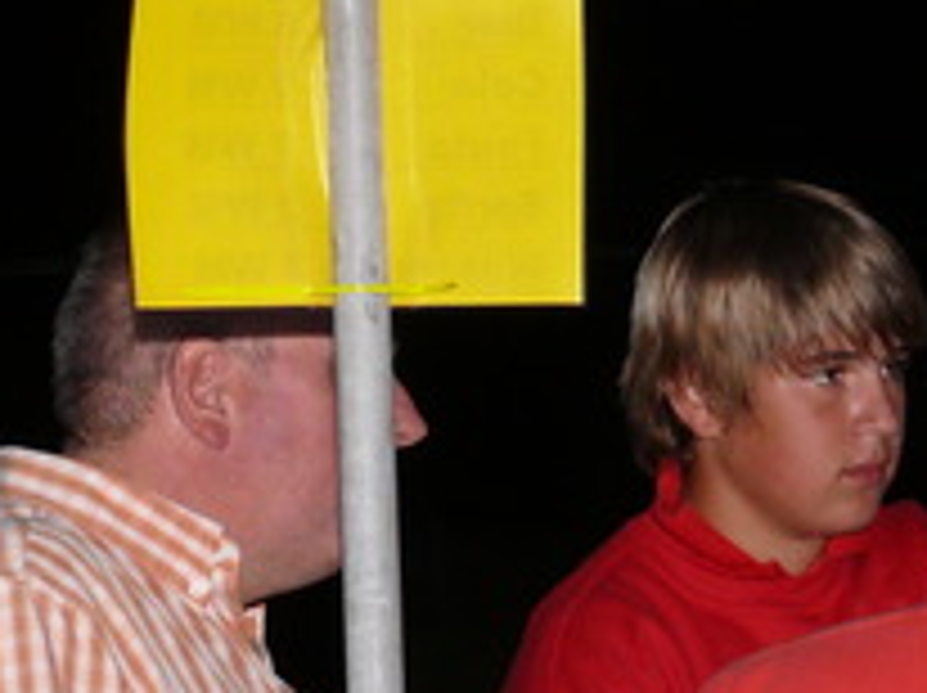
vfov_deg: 5.9
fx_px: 6660
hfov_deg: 7.8
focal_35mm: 249
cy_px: 693
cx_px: 1418
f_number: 3.2
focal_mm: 13.5
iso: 100
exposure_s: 1/30
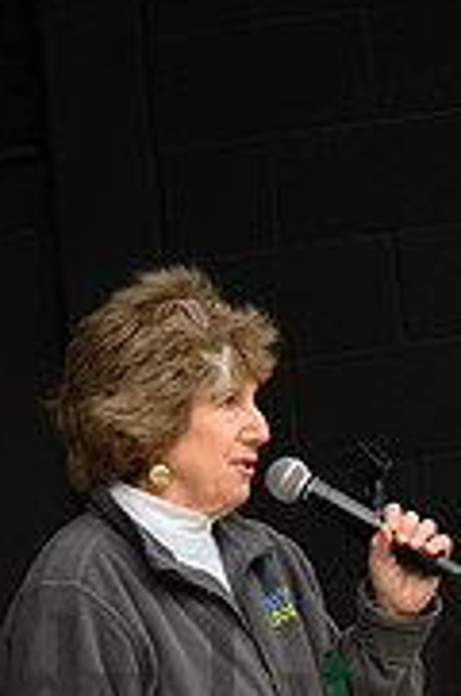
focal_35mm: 274
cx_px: 334
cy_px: 746
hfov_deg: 5.0
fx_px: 5283
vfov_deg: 7.5
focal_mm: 110
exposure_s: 1/200
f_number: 11
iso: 400
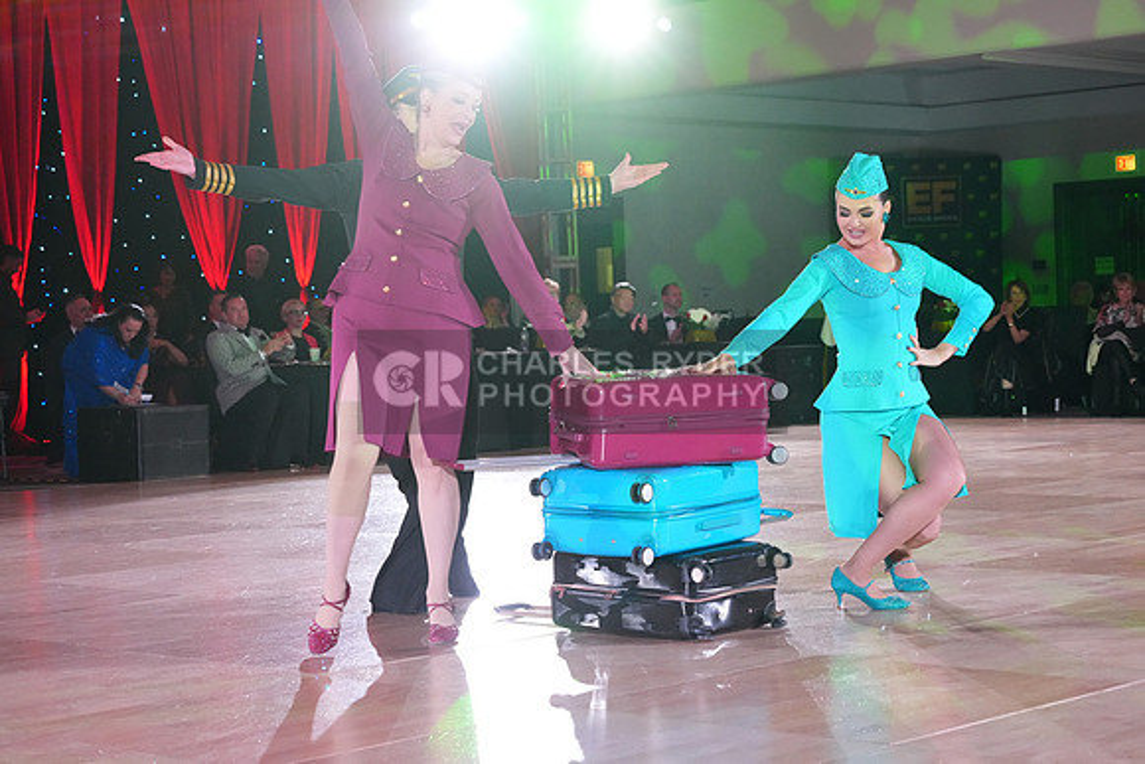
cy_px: 382
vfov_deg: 19.5
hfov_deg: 28.8
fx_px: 2227
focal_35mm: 70
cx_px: 572
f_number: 6.3
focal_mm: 70
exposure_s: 1/250
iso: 8000
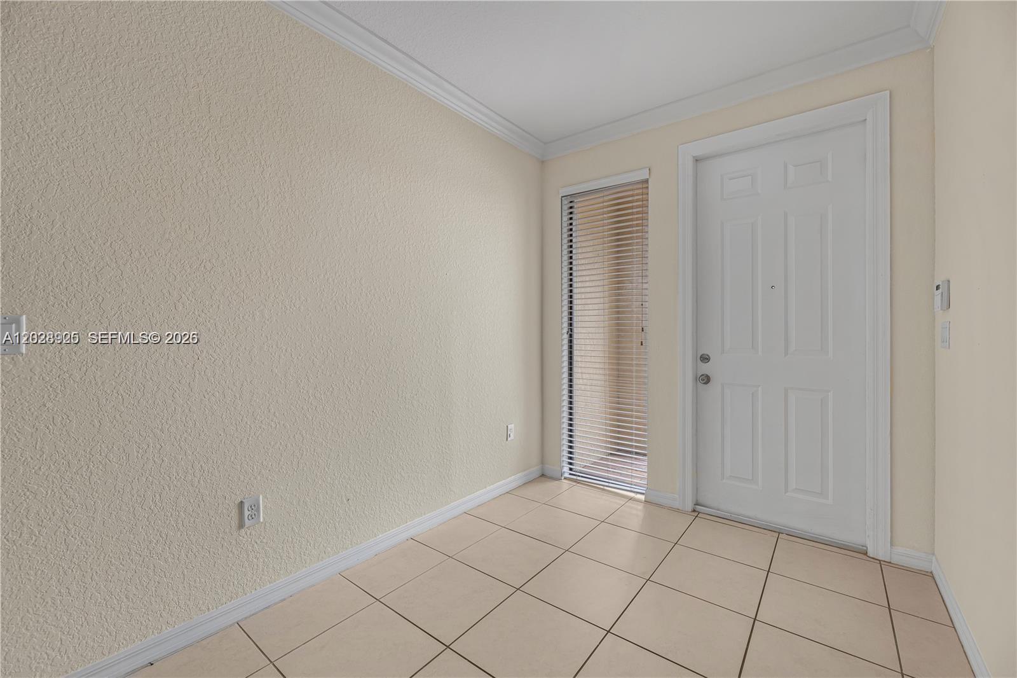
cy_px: 339
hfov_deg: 104.3
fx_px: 395
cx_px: 508
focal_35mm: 14
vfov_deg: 81.2
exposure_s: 1/15
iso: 720
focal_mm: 14
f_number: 9
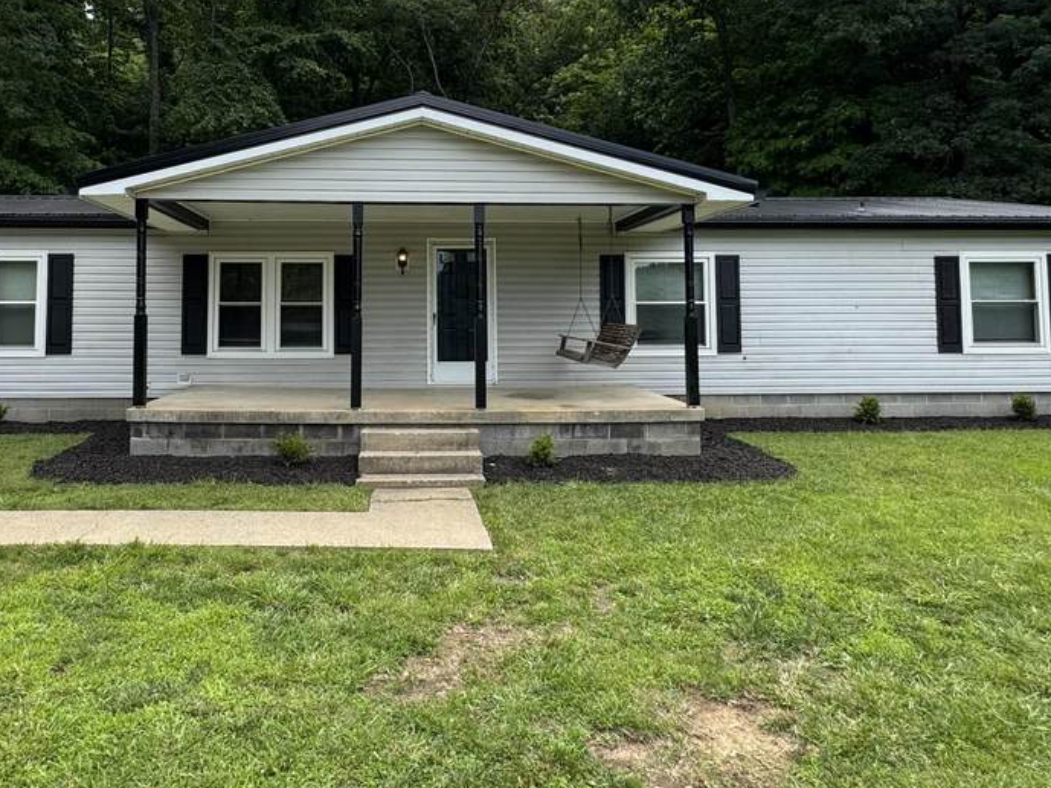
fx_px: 790
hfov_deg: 66.8
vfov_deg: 52.2
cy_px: 274
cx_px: 432
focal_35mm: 26
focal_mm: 2.22
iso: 40
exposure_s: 1/522
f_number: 2.2
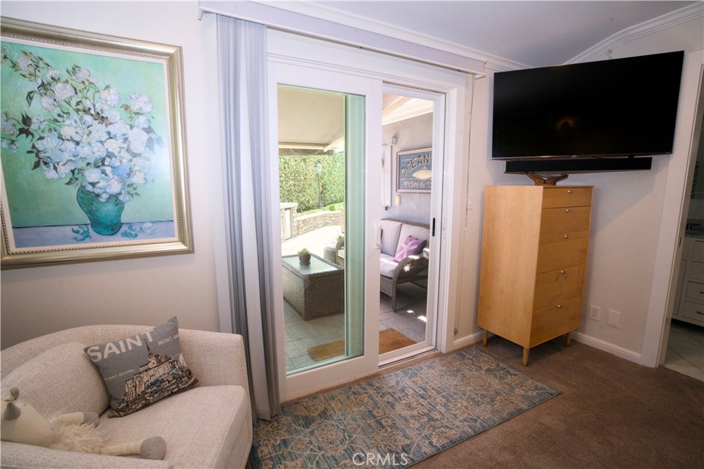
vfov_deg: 73.7
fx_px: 313
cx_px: 352
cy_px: 234
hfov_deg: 96.8
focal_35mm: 16
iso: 800
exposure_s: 1/30
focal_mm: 16
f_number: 13
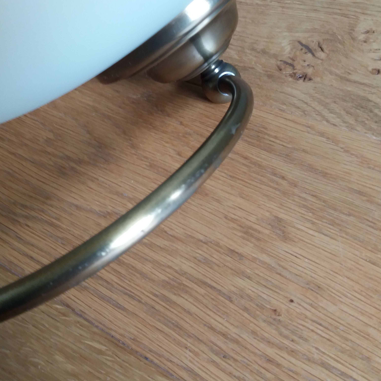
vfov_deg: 48.4
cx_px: 188
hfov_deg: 48.4
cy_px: 172
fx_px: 423
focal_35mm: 34
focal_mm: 3.7
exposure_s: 1/20
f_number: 1.9
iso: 160
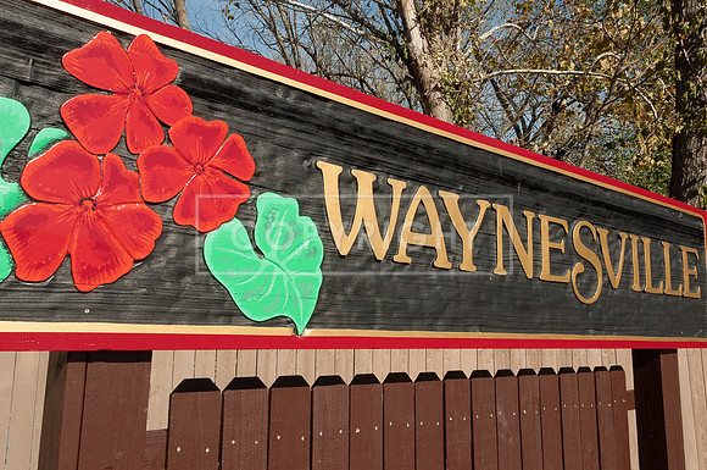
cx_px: 334
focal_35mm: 30
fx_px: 581
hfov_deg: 62.6
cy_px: 234
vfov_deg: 44.0
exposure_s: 1/800
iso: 1000
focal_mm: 18
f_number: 14
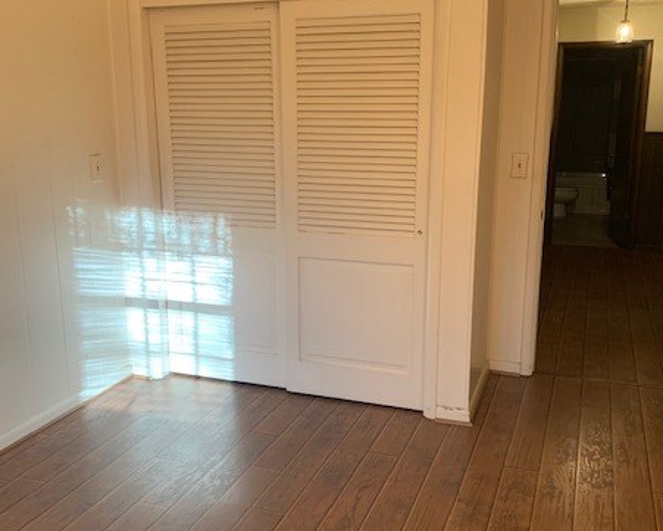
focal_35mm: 36
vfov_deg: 41.2
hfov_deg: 50.3
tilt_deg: -12.1
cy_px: 277
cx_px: 331
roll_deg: +0.6
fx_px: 707
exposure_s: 1/60
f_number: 1.8
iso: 160
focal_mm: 4.25
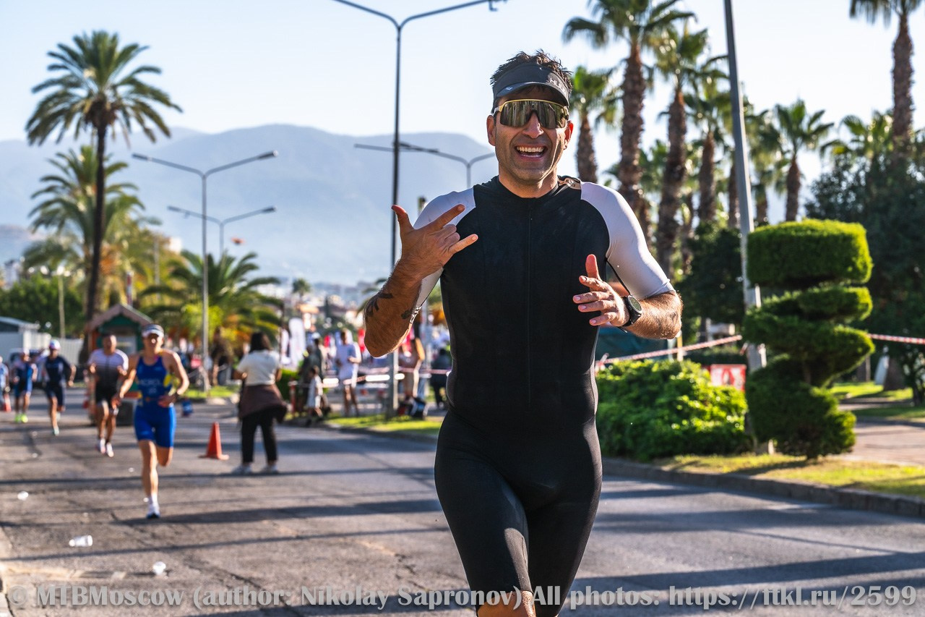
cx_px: 462
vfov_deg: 14.9
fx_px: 2363
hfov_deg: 22.1
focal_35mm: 92
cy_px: 308
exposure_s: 1/800
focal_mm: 92
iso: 320
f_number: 8
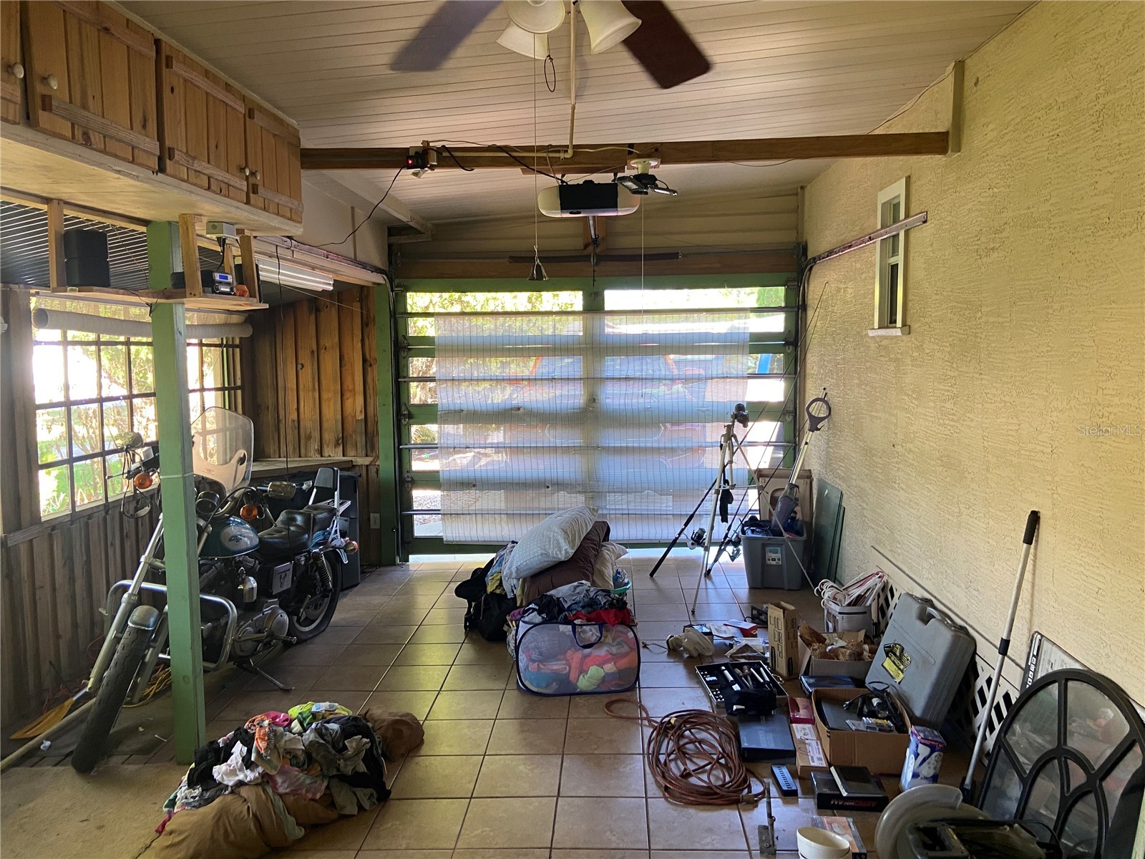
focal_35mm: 26
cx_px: 572
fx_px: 860
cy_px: 430
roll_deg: +1.0
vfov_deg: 53.1
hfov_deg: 67.3
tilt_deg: -5.3
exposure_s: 1/60
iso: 125
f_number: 1.8
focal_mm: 4.25
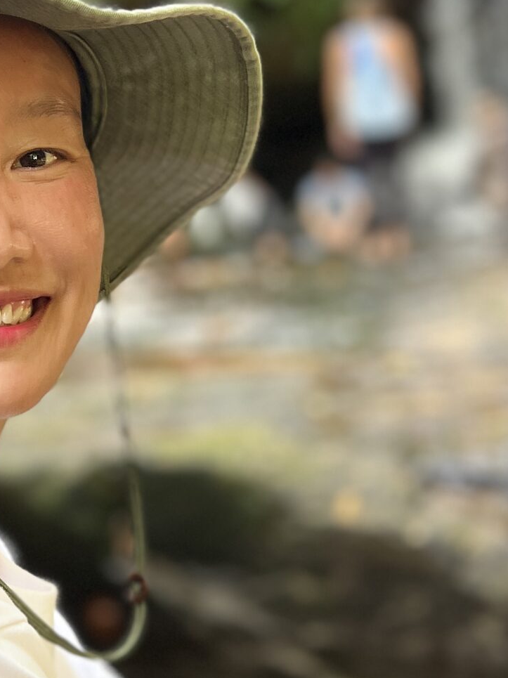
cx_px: -7
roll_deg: +5.2
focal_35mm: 69
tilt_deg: -2.5
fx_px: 1351
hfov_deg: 20.6
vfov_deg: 28.2
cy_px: 311
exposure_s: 1/121
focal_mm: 5.7
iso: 125
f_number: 1.5
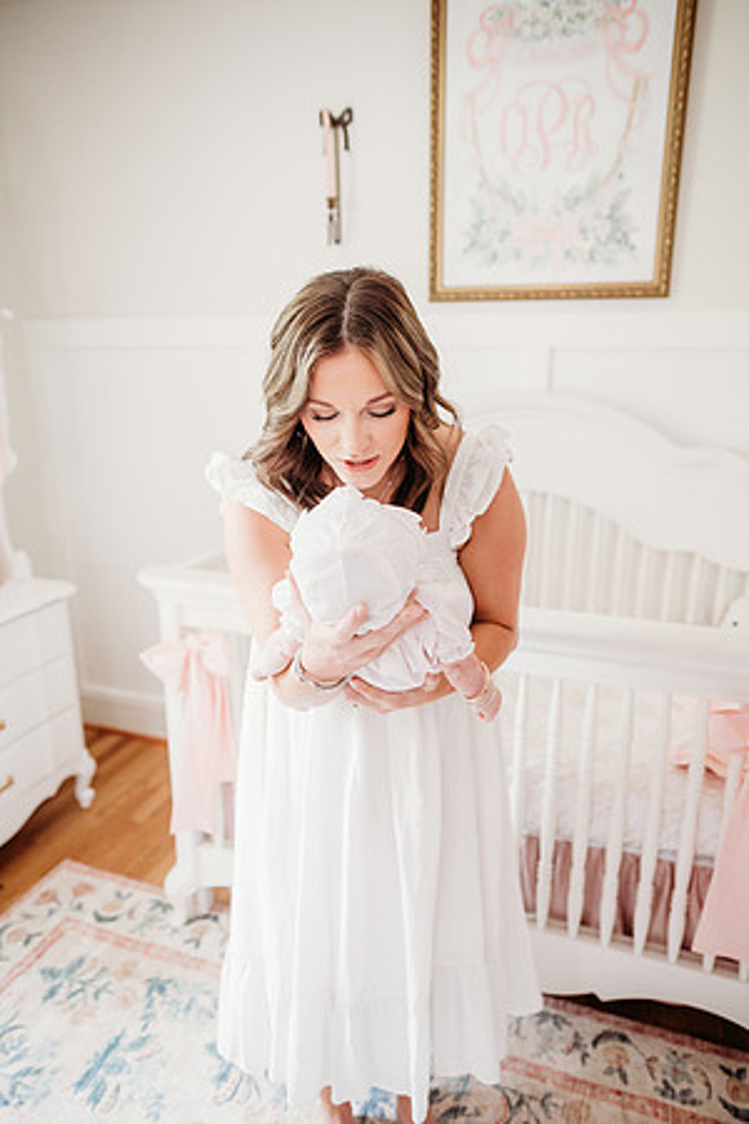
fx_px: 749
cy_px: 562
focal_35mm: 24
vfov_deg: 73.7
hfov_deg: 53.1
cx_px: 374
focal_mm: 24
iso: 1600
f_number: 2.8
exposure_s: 1/200
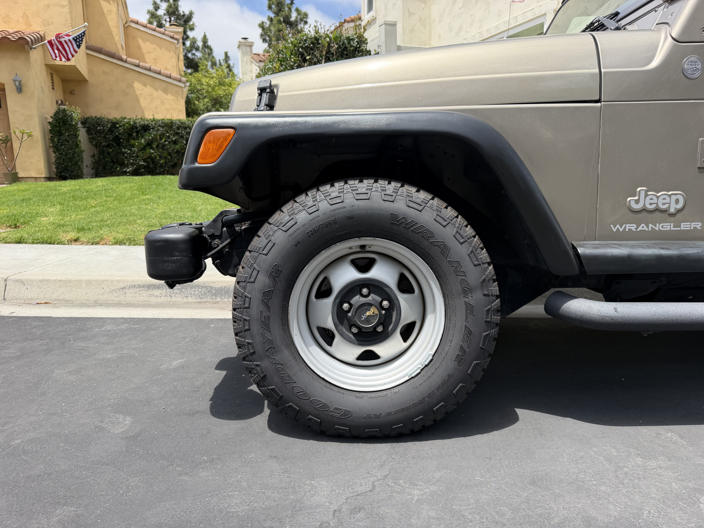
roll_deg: +0.4
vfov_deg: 56.8
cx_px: 352
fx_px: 488
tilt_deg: -10.3
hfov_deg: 71.6
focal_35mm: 24
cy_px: 264
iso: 80
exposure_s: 1/2611
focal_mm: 6.76
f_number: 1.78
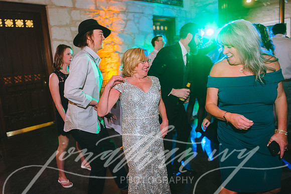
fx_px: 208
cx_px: 135
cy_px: 90
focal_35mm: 26
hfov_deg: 69.8
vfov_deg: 49.8
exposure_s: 1/80
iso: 2500
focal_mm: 24
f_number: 2.8
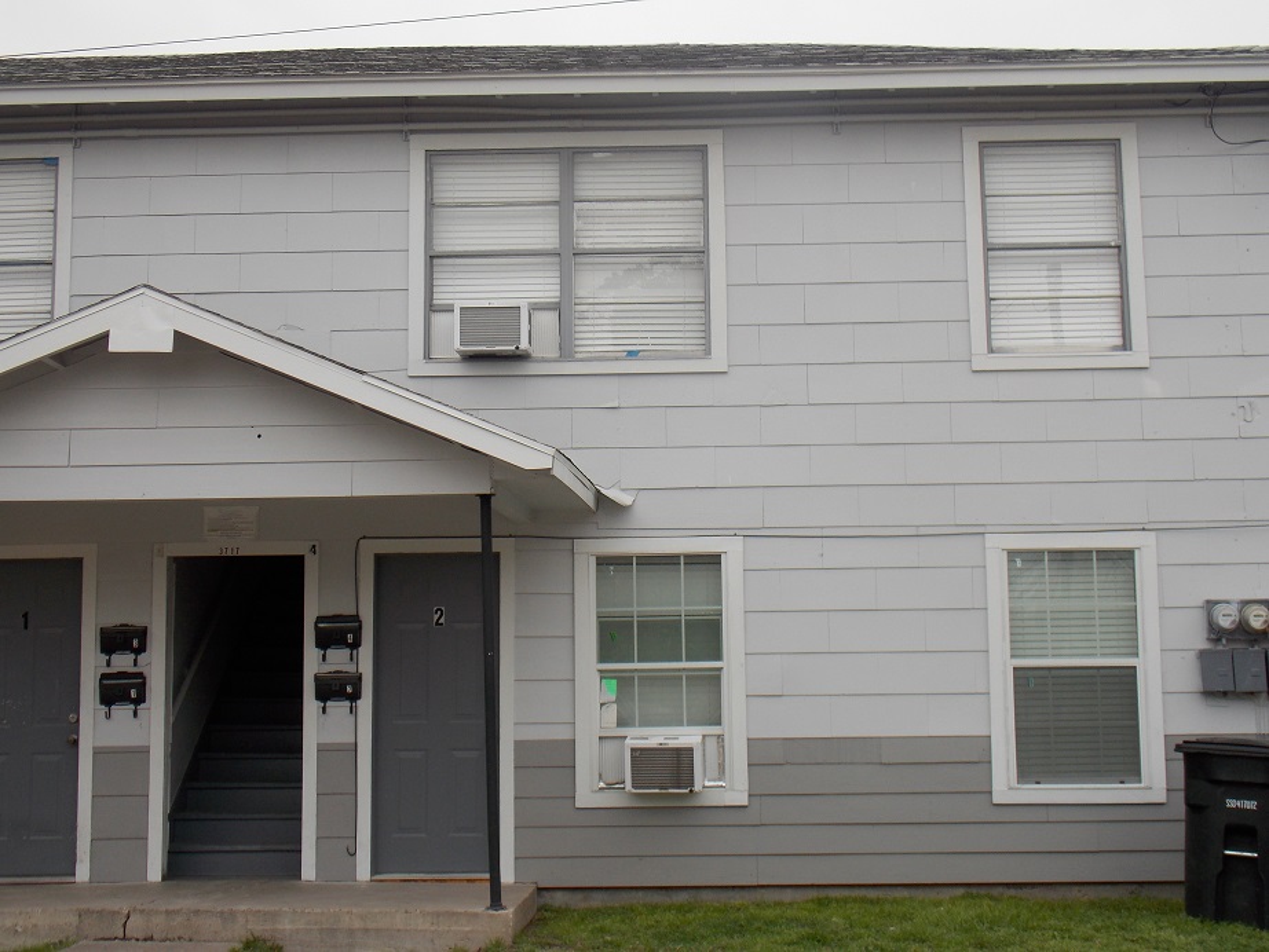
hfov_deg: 41.2
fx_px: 1687
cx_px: 634
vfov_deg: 31.5
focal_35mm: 46
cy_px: 476
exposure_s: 1/320
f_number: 3.7
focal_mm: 8.1
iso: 80
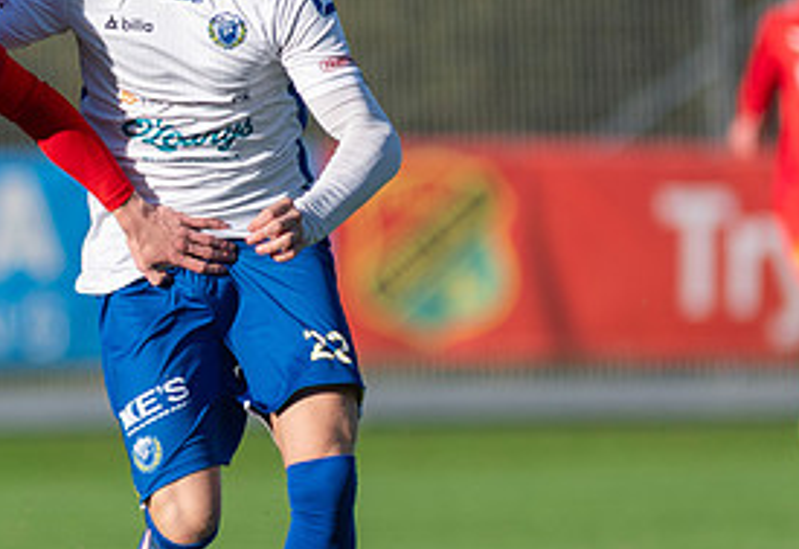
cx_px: -141
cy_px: 274
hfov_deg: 1.7
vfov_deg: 1.2
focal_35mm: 1173
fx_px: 26282
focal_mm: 300
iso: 110
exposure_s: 1/2000
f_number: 3.2
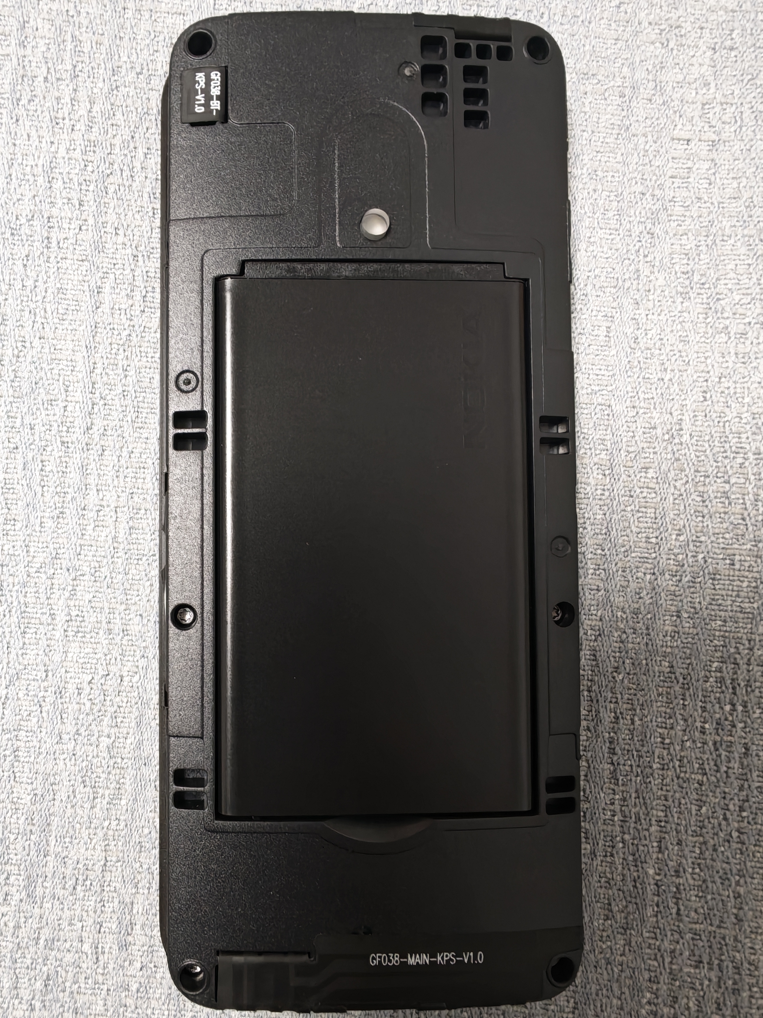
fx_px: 705
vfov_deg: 71.6
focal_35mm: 24
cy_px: 509
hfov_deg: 56.8
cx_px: 382
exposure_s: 1/13
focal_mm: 1.96
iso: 400
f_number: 2.2
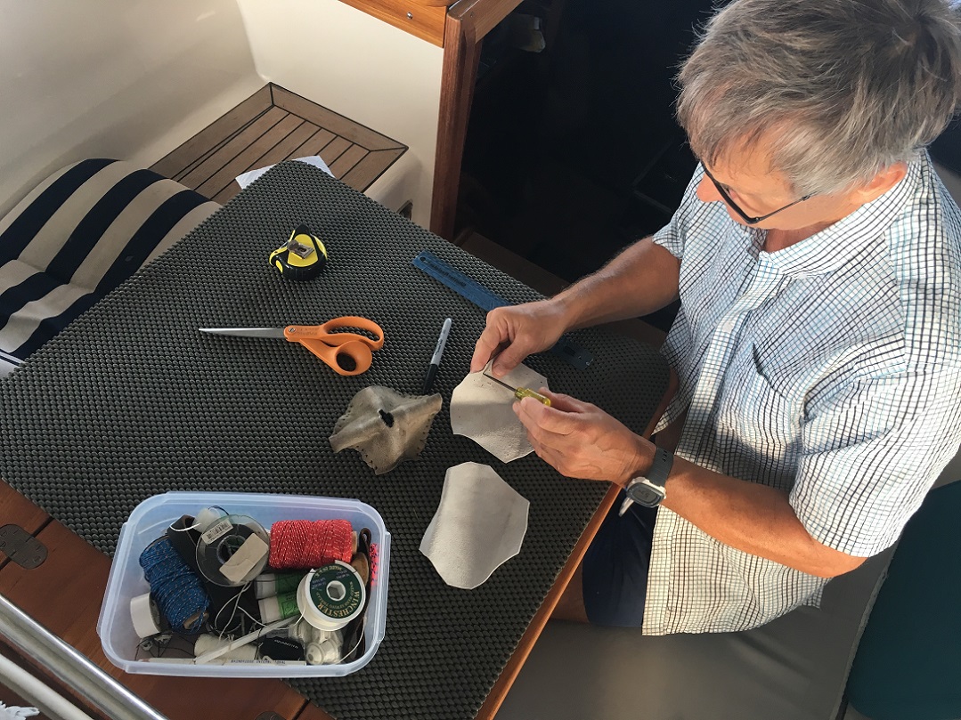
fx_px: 805
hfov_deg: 61.7
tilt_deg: -53.2
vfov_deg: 48.2
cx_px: 480
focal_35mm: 29
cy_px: 360
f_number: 2.2
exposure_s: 1/30
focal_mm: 4.15
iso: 32
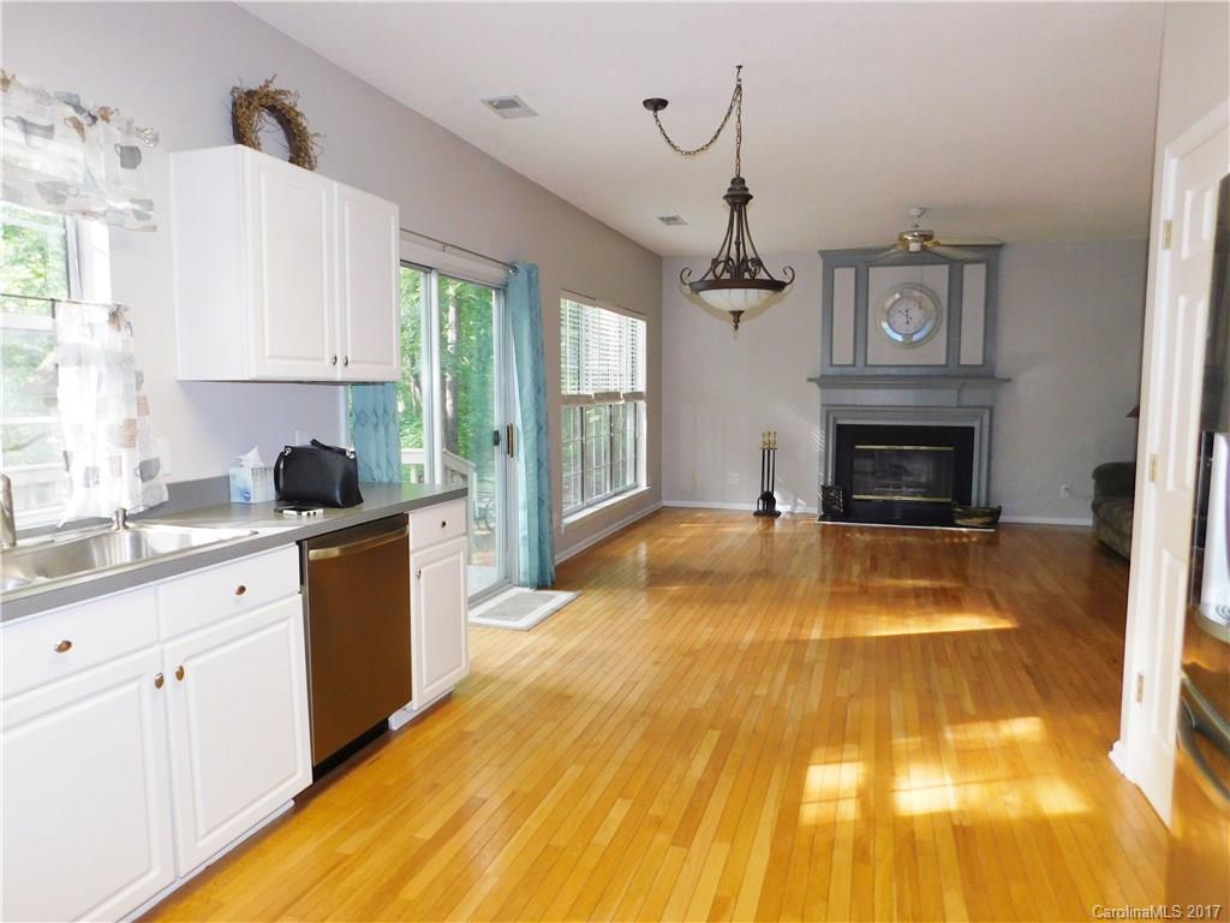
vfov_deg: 58.9
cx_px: 615
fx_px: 817
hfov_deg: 73.9
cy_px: 462
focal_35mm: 23
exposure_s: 1/30
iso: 200
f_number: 3
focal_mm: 4
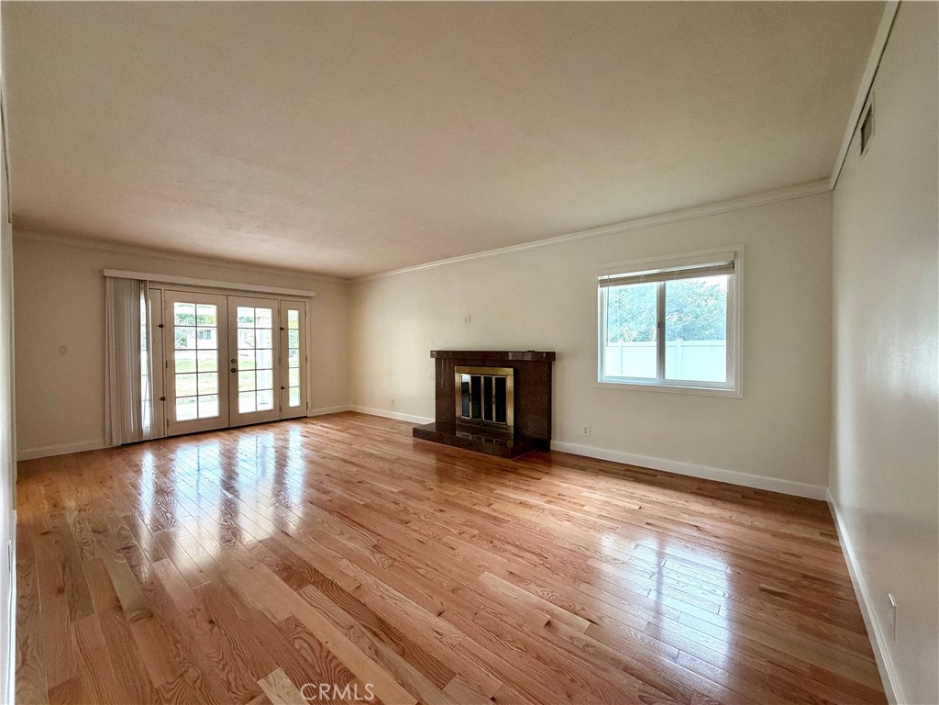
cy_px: 352
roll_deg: +0.3
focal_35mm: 14
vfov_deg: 85.7
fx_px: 380
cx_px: 470
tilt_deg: -1.9
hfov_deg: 102.1
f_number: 2.2
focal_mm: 2.22
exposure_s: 1/118
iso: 320
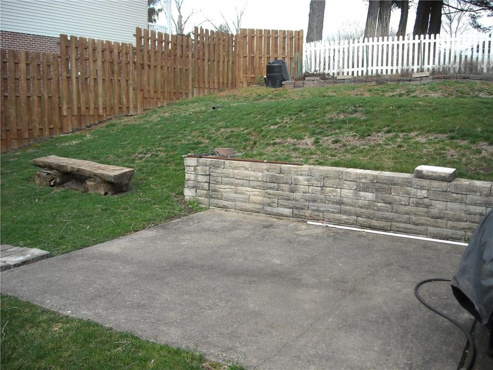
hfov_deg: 52.6
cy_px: 185
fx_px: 498
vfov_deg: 40.7
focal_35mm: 35
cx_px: 246
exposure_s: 1/272
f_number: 2.8
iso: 64
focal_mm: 5.7
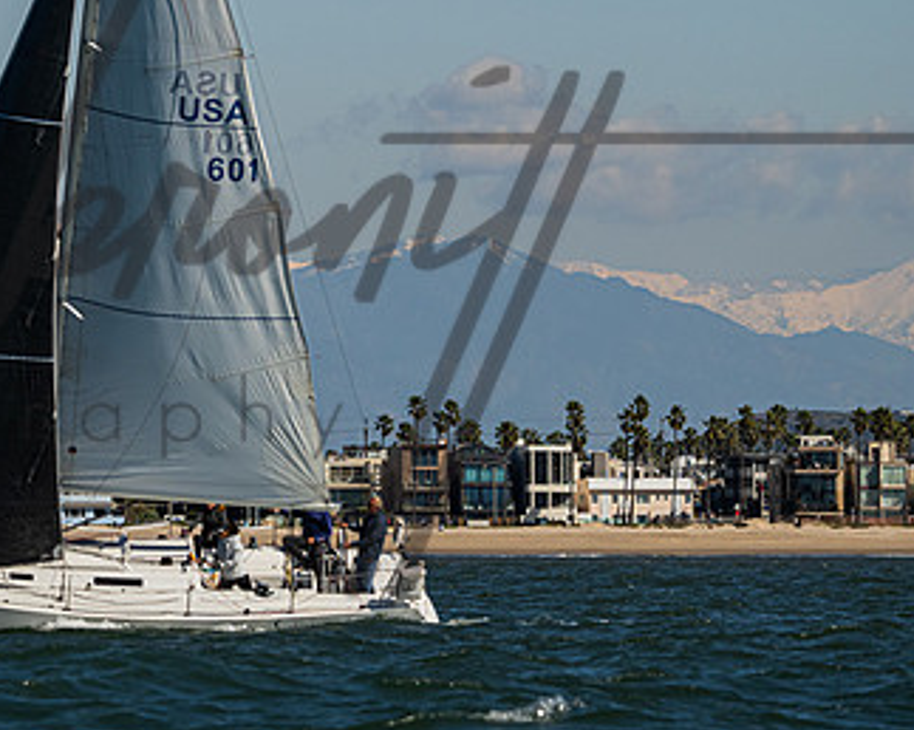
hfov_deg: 4.7
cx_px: 240
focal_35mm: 413
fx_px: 11165
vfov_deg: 3.7
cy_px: 54
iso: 400
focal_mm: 185
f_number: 5.6
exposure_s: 1/6400
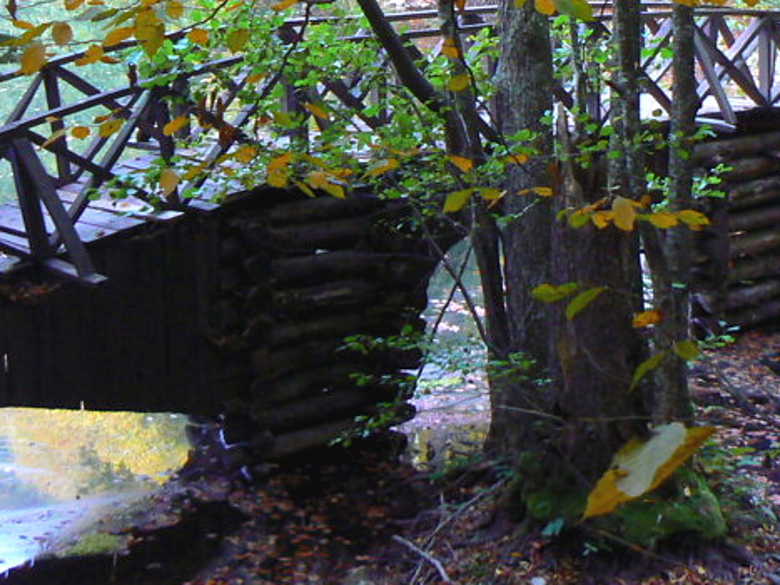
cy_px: 67
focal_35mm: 79
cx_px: 254
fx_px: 1780
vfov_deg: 18.4
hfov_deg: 24.6
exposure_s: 1/30
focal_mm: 6
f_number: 2.8
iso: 125
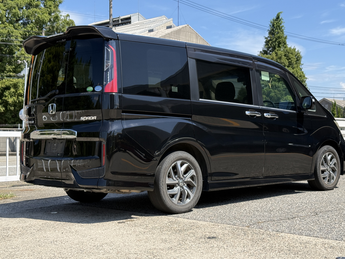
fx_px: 528
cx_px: 180
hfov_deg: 36.2
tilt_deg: +2.7
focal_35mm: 53
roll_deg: +0.3
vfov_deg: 27.5
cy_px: 121
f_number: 1.78
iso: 64
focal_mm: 6.76
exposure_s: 1/2342
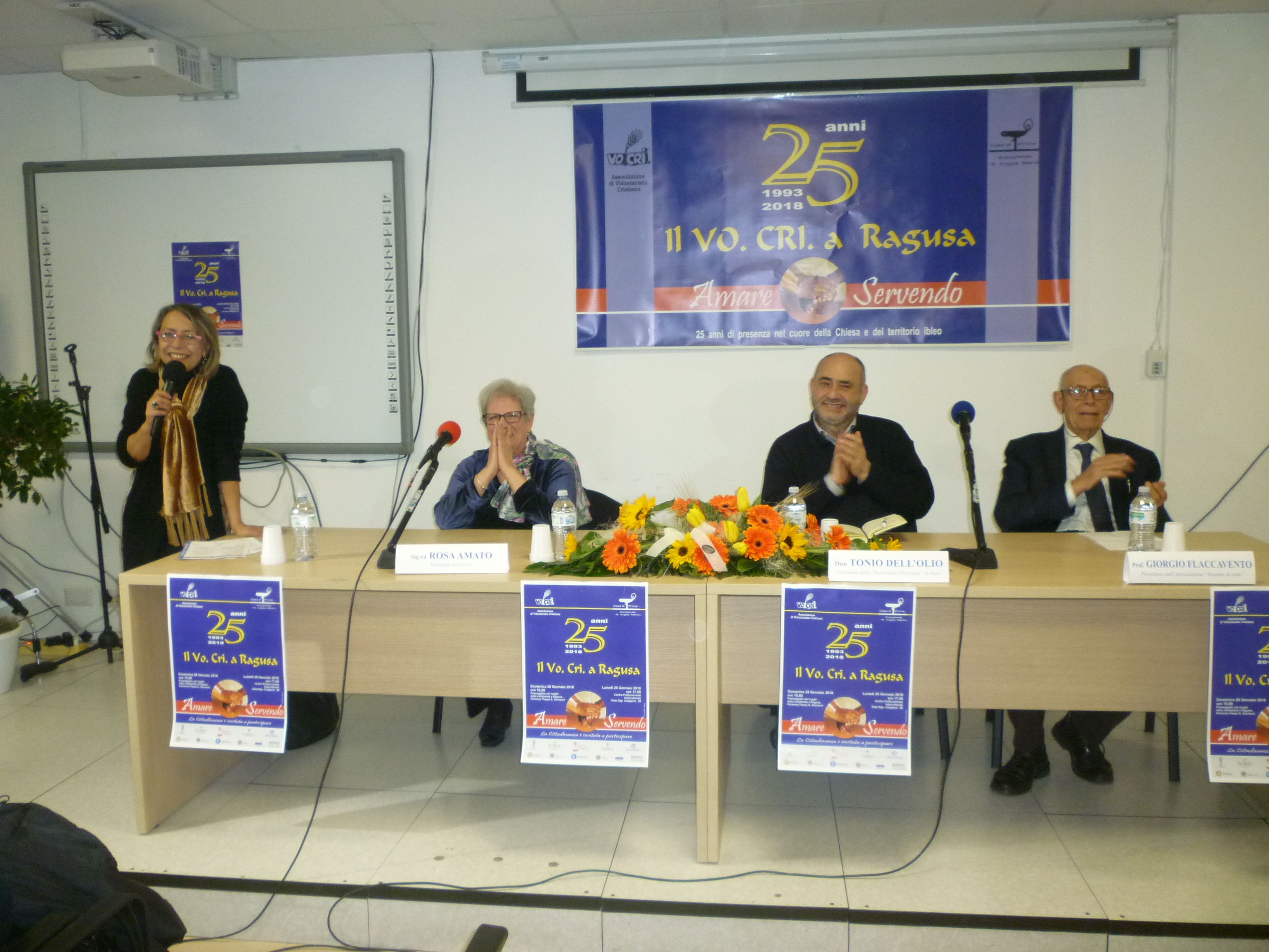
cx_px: 634
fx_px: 1063
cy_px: 476
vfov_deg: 48.2
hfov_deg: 61.7
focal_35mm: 29
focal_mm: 5.2
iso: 250
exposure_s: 1/30
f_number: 3.3
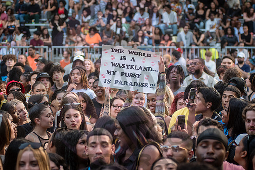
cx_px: 126
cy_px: 73
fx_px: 689
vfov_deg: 14.1
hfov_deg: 21.0
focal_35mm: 97
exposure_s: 1/400
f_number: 3.5
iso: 1000
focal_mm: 80
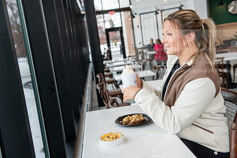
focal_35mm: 42
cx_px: 118
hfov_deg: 46.4
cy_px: 79
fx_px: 277
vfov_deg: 31.9
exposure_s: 1/200
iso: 400
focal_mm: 42
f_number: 4
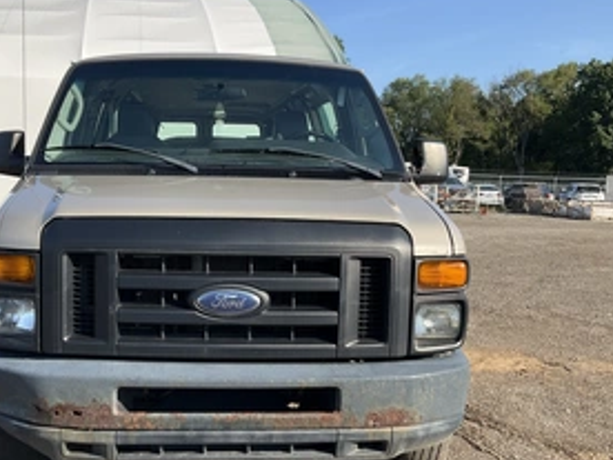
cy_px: 269
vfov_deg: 34.3
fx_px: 744
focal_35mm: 42
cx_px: 222
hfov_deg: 44.4
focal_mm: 3
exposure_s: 1/1098
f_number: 1.8
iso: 25
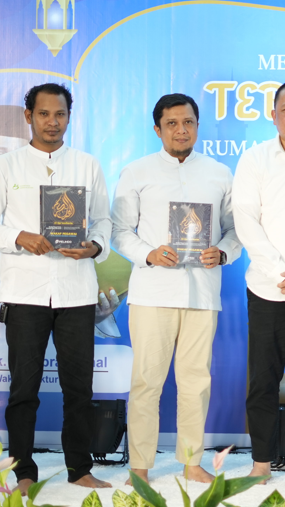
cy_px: 189
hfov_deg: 9.4
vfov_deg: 16.9
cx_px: 377
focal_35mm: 127
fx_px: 1706
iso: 200
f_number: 1.8
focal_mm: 50
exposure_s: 1/200
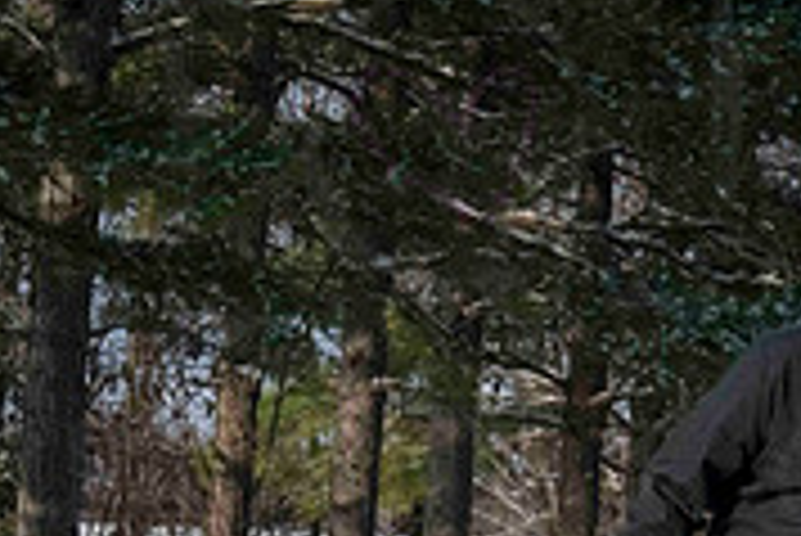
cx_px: 468
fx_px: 4053
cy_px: 696
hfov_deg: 11.3
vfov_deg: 7.5
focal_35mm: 182
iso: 800
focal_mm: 56
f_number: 13
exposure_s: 1/2000
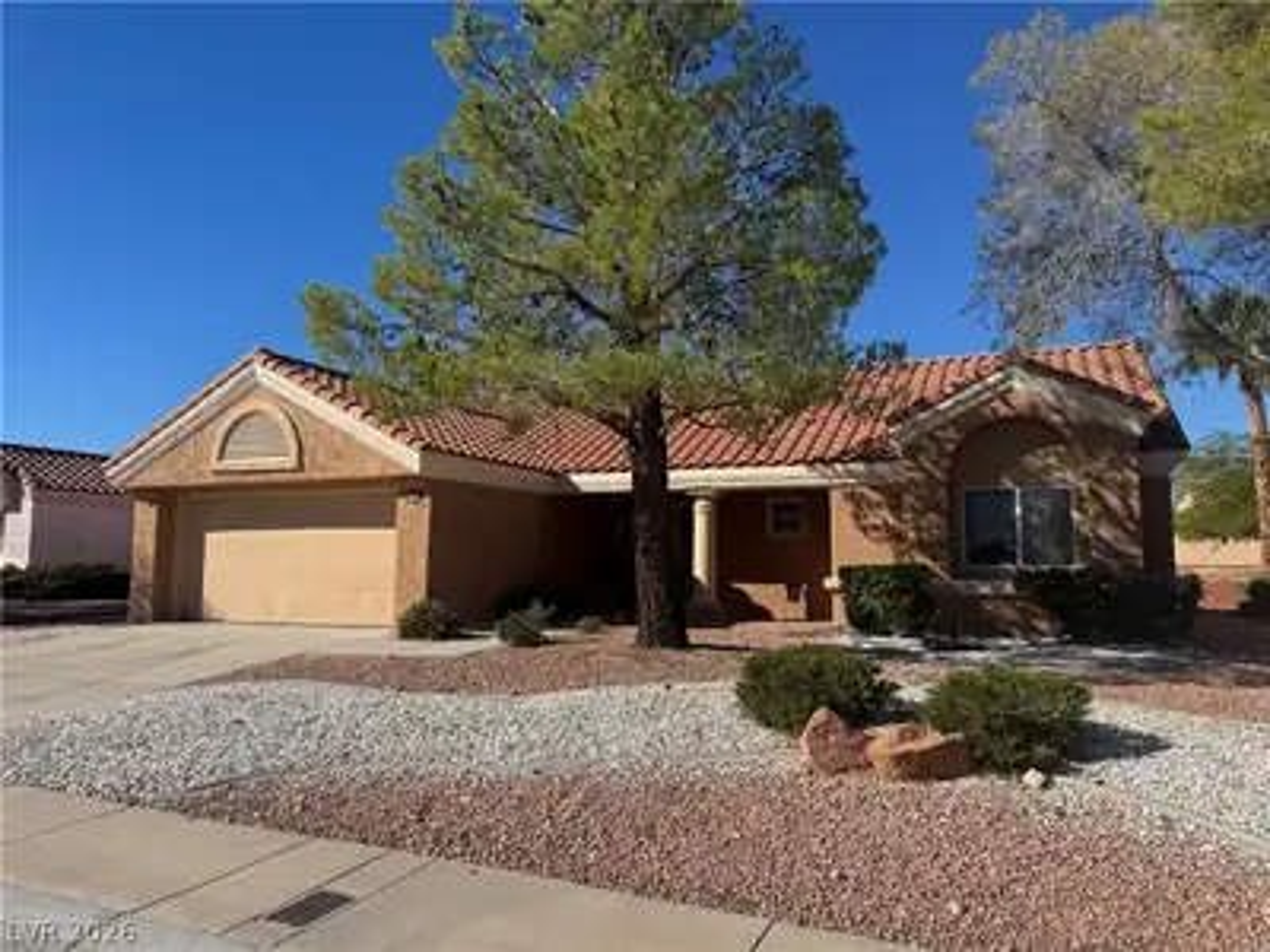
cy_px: 476
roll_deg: -0.2
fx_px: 881
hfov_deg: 71.6
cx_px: 635
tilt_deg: +5.1
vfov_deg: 56.8
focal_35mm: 24
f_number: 1.78
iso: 80
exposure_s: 1/5814
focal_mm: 6.76
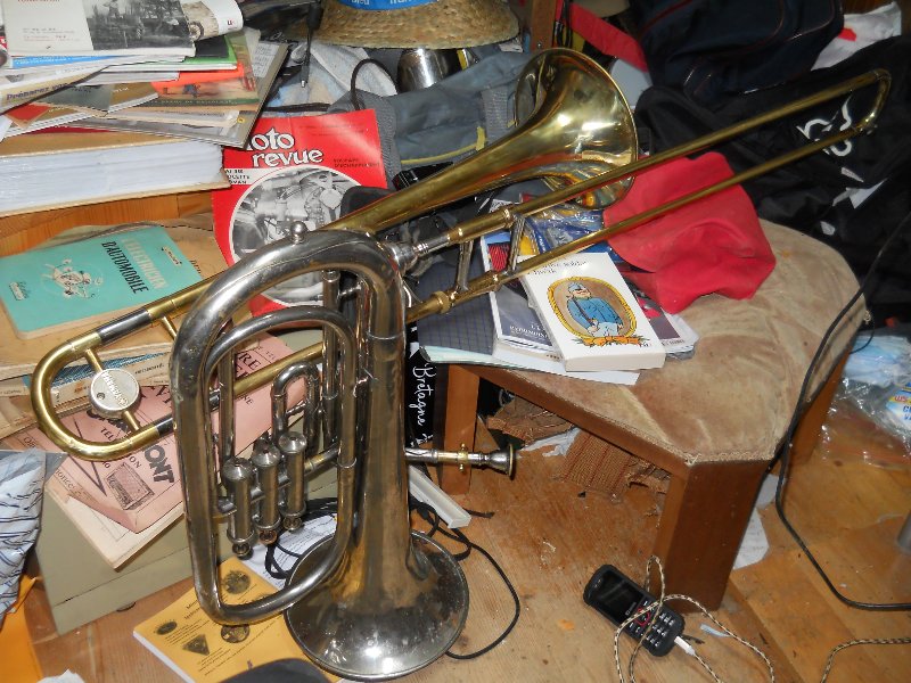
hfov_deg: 45.8
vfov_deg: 35.1
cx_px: 456
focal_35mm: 41
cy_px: 342
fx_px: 1079
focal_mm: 6.72
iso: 200
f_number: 3.1
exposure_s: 1/30
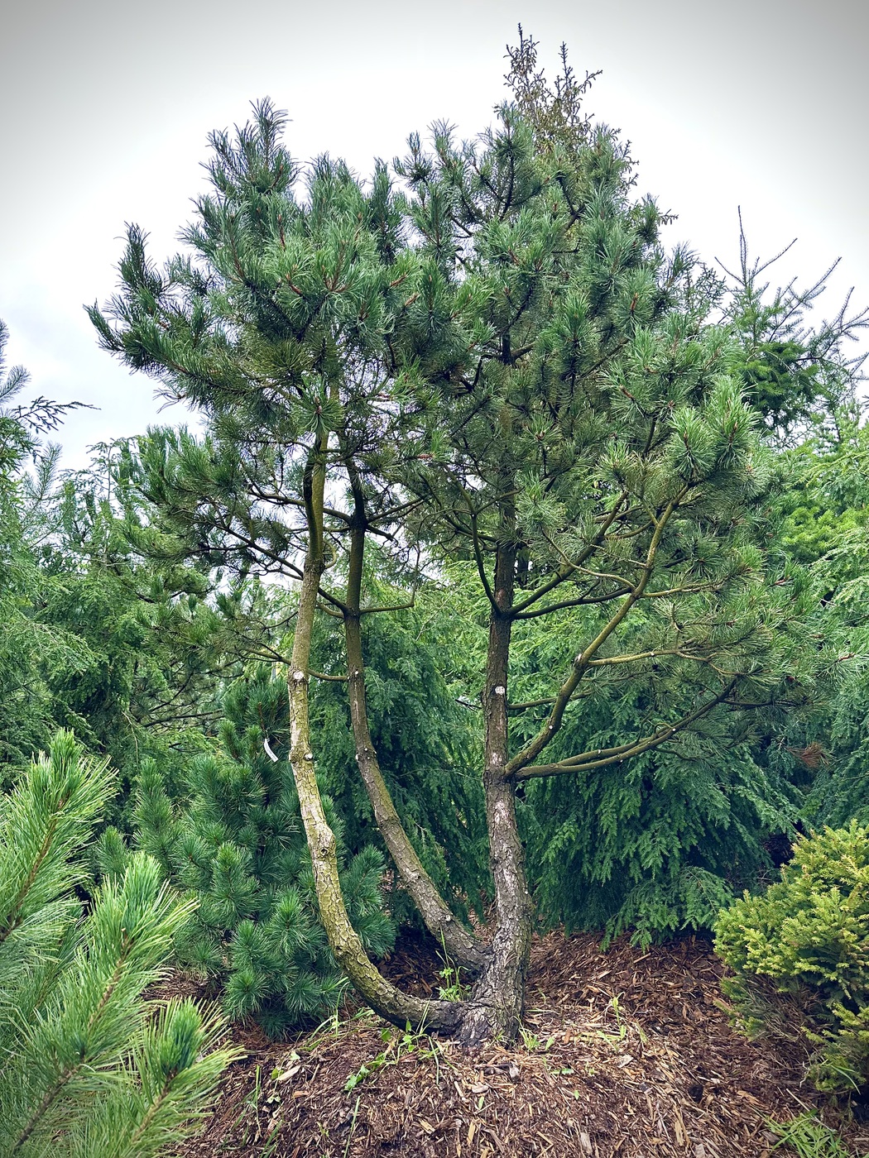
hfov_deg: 56.8
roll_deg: +3.2
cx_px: 434
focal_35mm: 24
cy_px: 579
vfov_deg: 71.6
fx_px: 803
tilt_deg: +10.8
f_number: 1.78
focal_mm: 6.86
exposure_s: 1/401
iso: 80
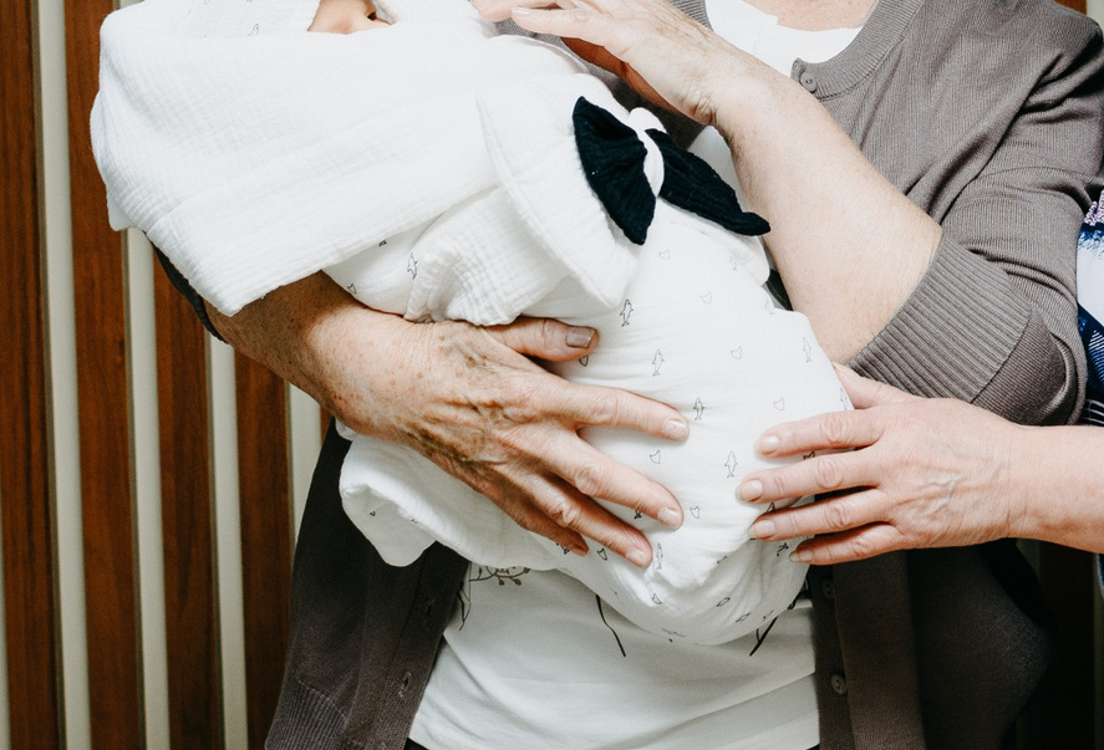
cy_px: -67
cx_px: 844
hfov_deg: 18.2
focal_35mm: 111
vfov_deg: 12.3
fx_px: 3425
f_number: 4
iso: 200
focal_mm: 35
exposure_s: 1/160
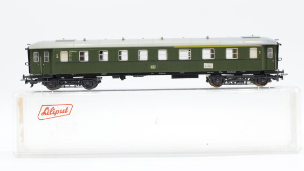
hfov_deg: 35.7
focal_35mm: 59
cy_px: 83
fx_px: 472
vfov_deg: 20.5
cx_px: 152
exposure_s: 1/125
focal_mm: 35
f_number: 8
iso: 320
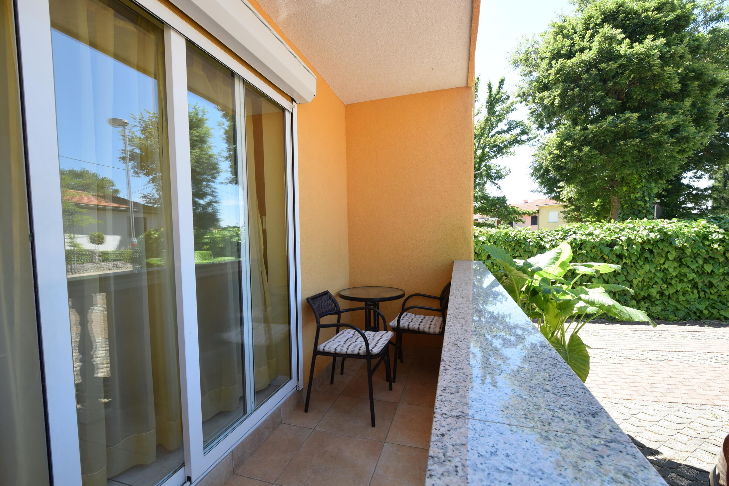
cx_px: 364
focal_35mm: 15
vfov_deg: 77.3
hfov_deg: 100.4
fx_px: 304
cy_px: 243
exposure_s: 1/60
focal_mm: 10
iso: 200
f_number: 8
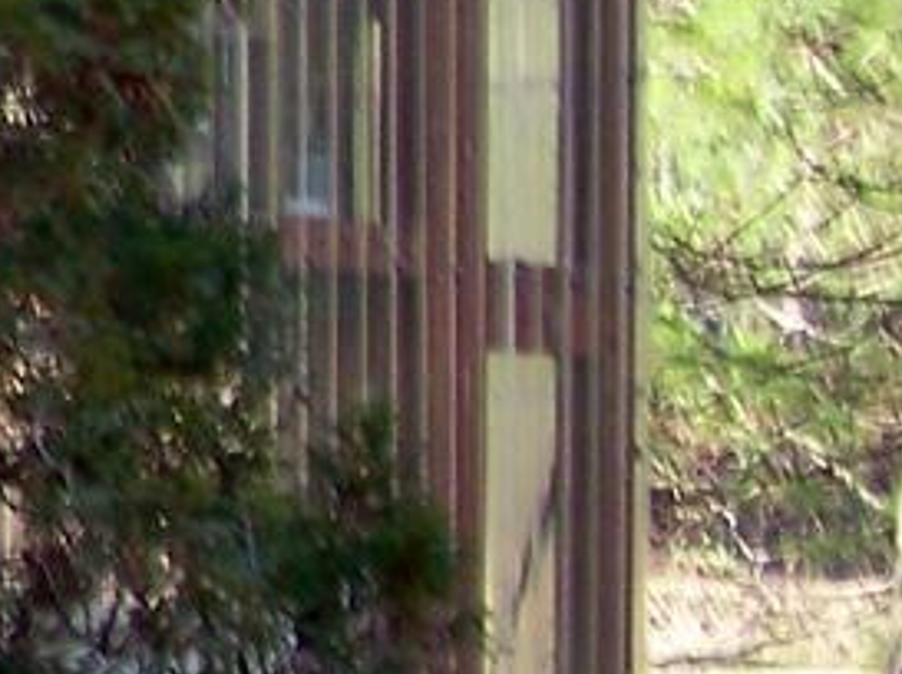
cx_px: -1678
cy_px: 320
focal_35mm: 278
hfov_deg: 6.6
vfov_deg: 5.3
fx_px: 7234
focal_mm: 6.75
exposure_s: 1/40
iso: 64
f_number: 2.8
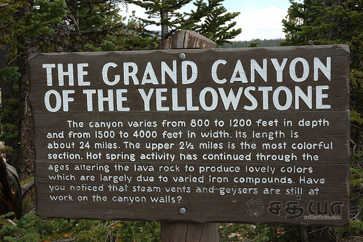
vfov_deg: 22.6
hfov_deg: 33.4
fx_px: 605
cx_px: 182
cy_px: 121
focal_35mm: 60
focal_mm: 40
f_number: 7.1
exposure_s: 1/200
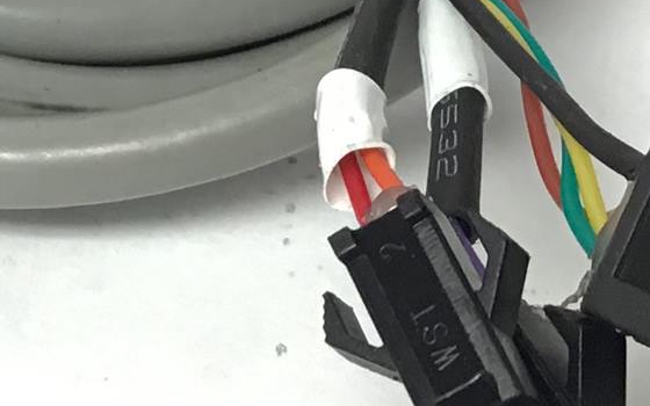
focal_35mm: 134
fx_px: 2374
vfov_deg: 9.6
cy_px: -169
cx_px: 63
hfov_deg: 15.4
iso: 50
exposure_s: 1/33
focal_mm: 3.3
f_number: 2.4
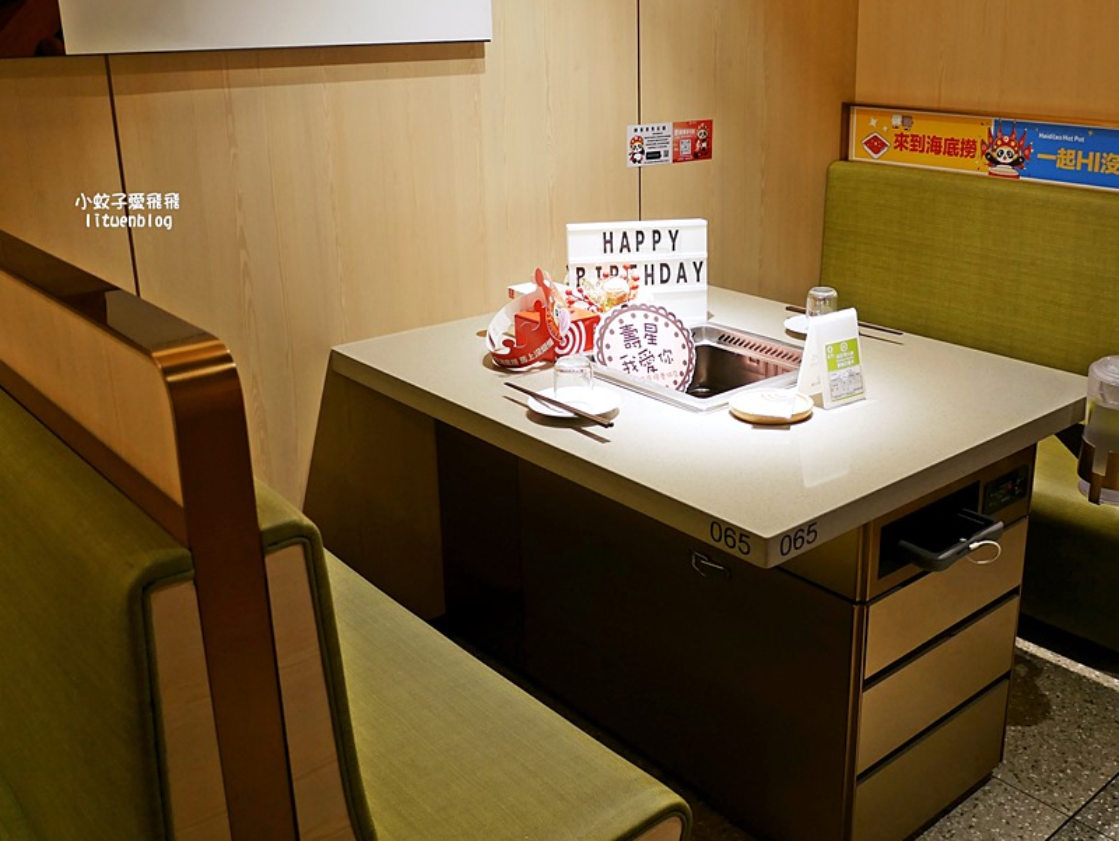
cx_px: 677
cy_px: 356
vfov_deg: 40.6
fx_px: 1132
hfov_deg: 52.2
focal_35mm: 35
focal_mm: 14
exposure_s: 1/60
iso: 400
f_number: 2.5
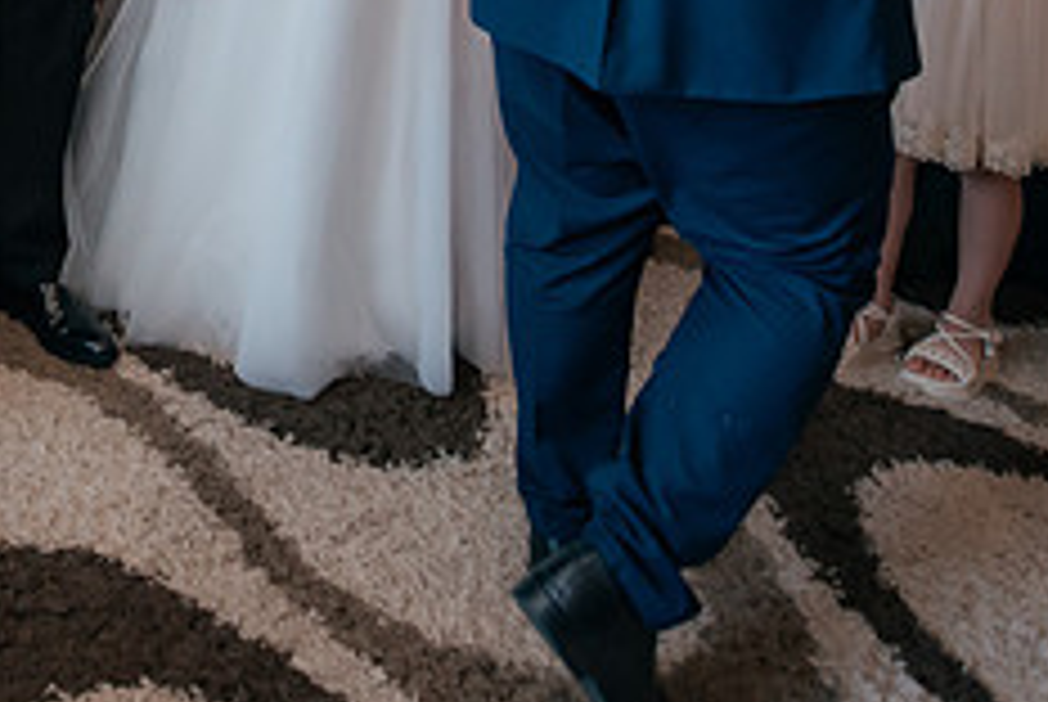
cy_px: -251
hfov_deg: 40.2
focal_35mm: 45
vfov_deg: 25.2
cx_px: 98
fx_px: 1312
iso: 1600
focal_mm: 15
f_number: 2.8
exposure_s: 1/320
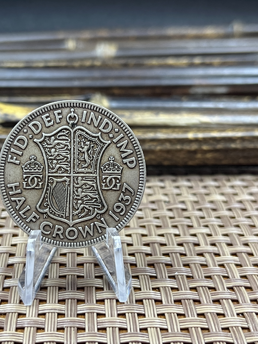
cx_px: 72
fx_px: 378
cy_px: 180
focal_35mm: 38
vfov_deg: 49.0
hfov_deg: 37.0
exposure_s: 1/60
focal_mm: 5.1
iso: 200
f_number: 1.6
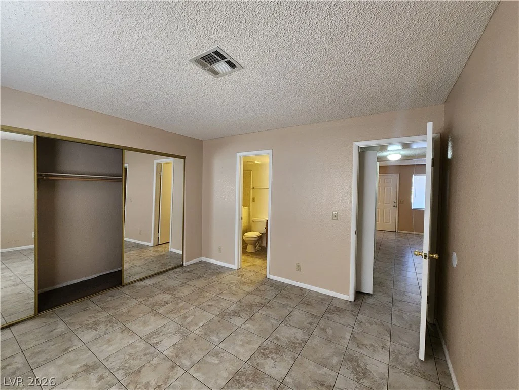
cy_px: 195
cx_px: 260
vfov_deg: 89.9
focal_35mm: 13
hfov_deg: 106.2
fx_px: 195
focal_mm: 2.2
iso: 250
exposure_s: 1/60
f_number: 2.2
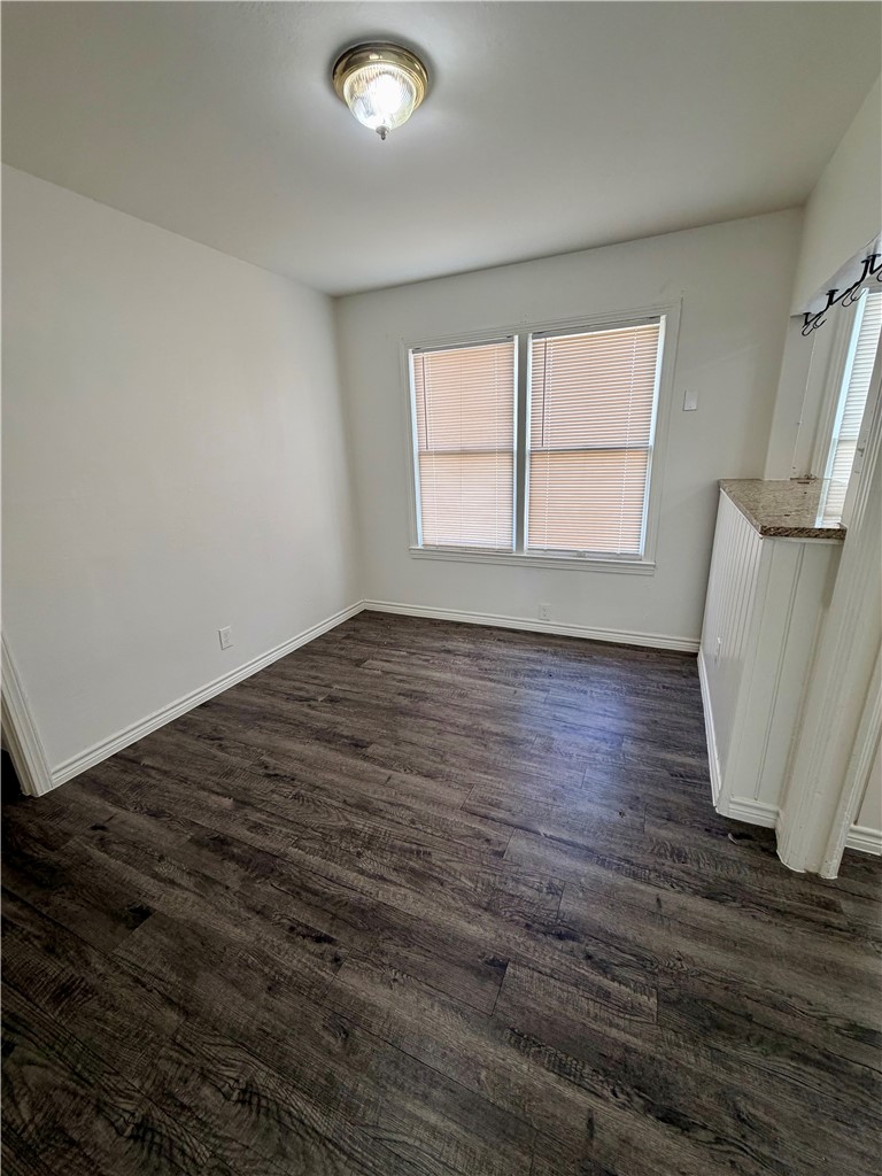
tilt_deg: -14.8
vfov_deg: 102.1
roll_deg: +2.1
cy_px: 588
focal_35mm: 14
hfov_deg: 85.7
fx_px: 476
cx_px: 441
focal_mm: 2.22
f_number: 2.2
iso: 160
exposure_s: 1/120
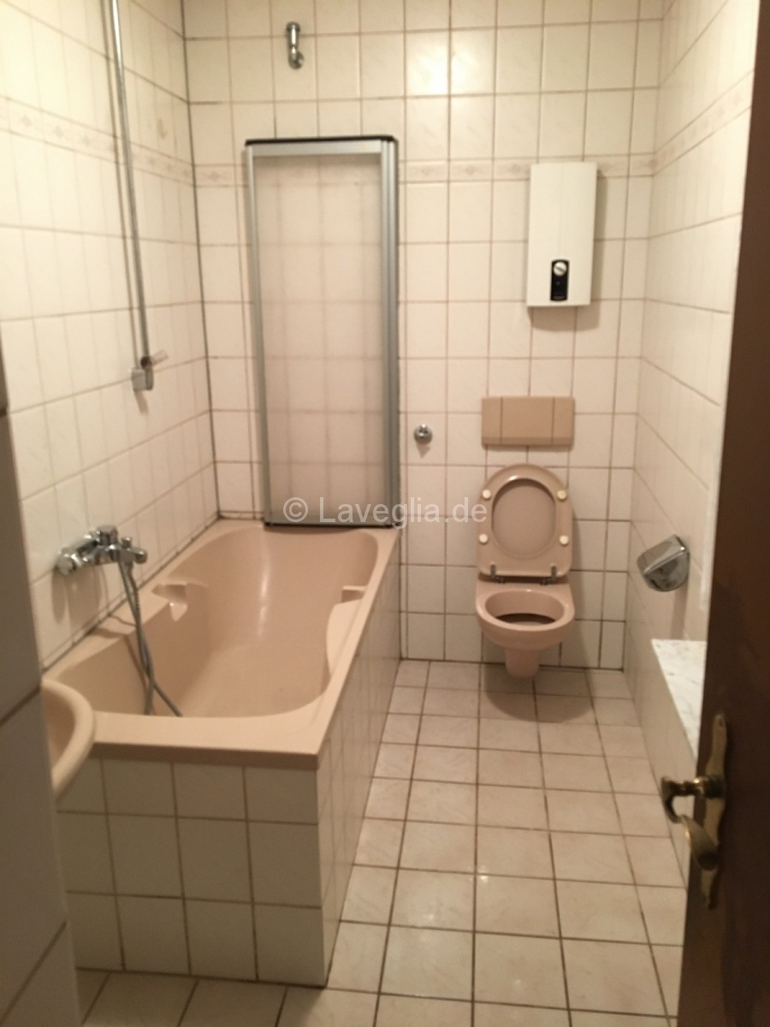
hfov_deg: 48.2
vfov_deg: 61.7
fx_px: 860
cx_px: 385
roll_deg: +0.8
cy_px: 514
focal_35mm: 29
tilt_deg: -15.5
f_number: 2.2
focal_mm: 4.15
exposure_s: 1/20
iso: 200
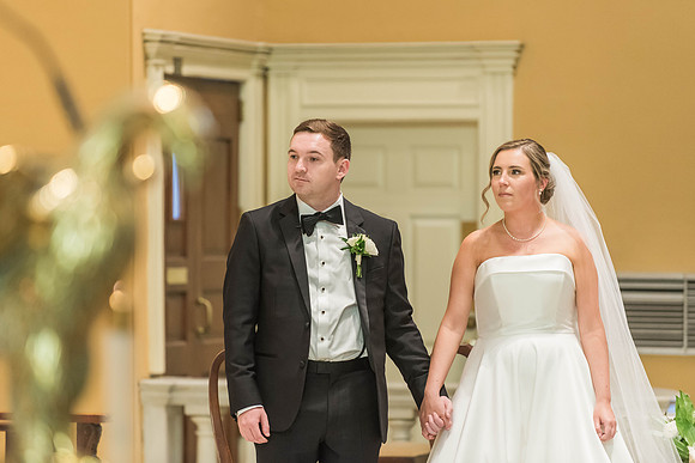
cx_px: 335
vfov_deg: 6.5
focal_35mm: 211
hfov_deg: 9.8
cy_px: 223
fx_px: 4072
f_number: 3.2
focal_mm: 200
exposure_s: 1/160
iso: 1600
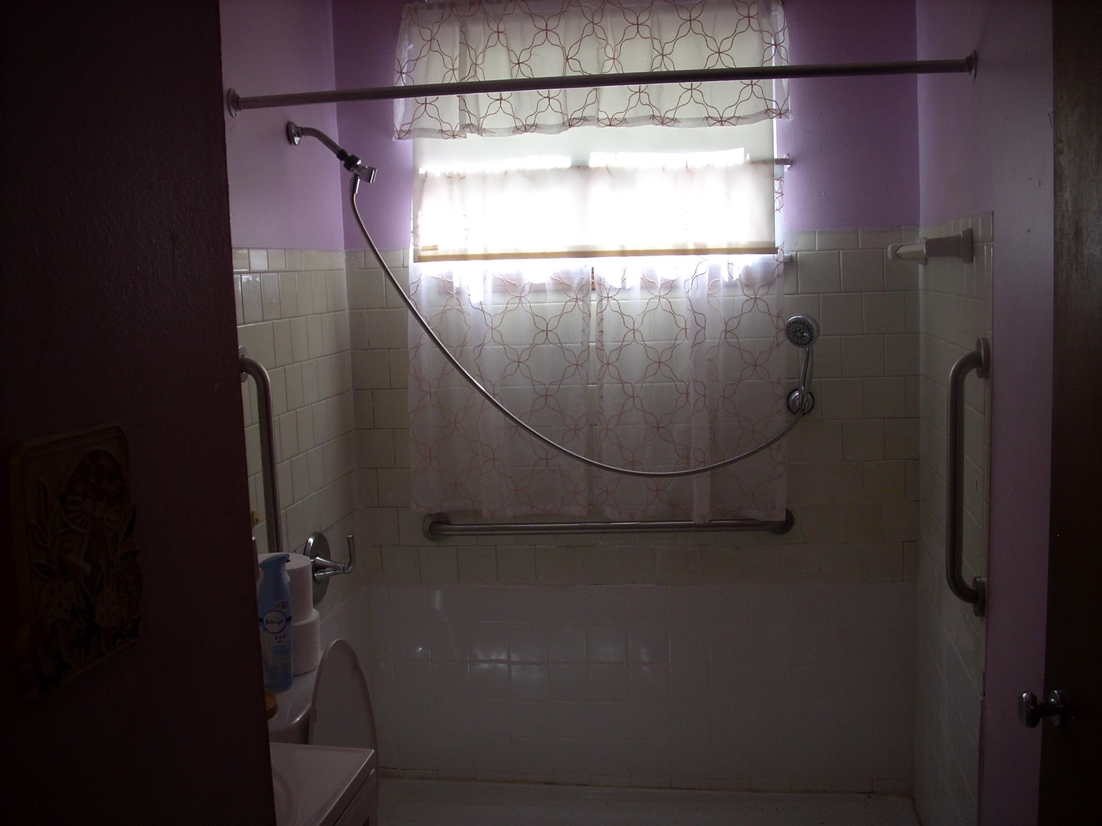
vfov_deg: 38.7
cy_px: 413
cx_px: 551
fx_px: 1178
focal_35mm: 37
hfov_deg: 50.1
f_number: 2.8
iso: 64
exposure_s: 1/88.6
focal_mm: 6.2
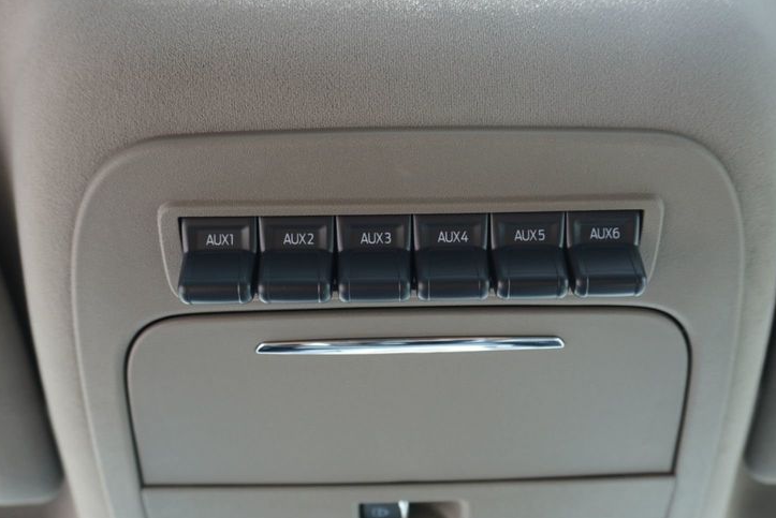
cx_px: 401
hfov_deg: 55.8
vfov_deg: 38.9
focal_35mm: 34
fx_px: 733
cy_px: 275
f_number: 4
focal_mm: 16
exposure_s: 1/60
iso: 160
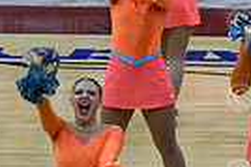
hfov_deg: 4.5
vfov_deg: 3.0
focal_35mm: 455
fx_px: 3168
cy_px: 59
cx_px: 498
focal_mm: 70
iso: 4000
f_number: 4
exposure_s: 1/500
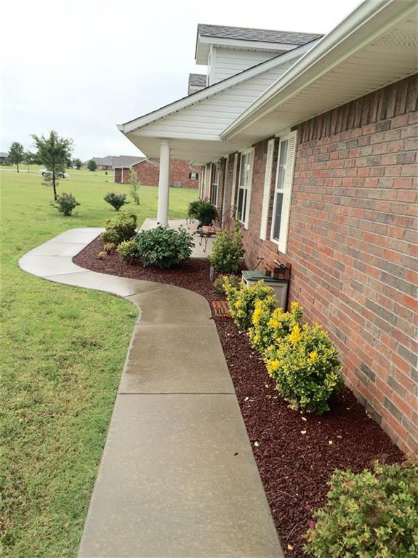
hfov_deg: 48.2
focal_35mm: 29
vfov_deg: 61.7
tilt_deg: -11.8
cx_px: 209
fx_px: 467
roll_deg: -3.0
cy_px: 279
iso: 32
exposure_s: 1/403
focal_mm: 4.15
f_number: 2.2
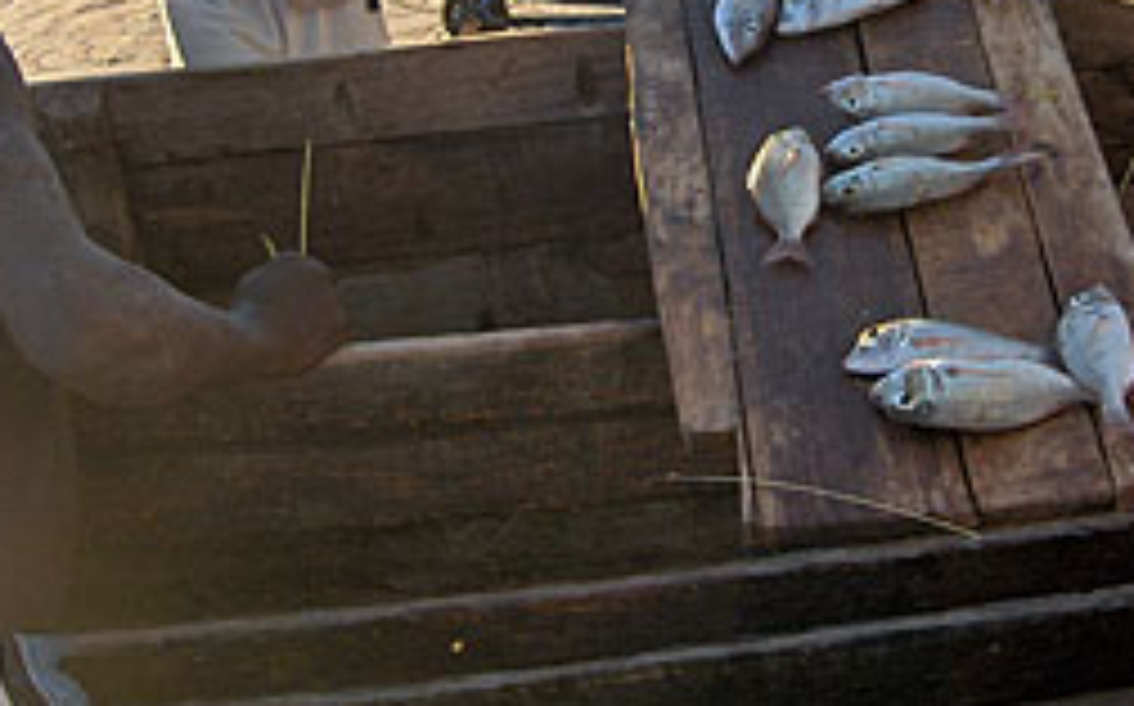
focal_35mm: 74
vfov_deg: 17.4
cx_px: 846
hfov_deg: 27.5
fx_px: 2285
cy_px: 121
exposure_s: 1/296
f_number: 2.8
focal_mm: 8
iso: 100
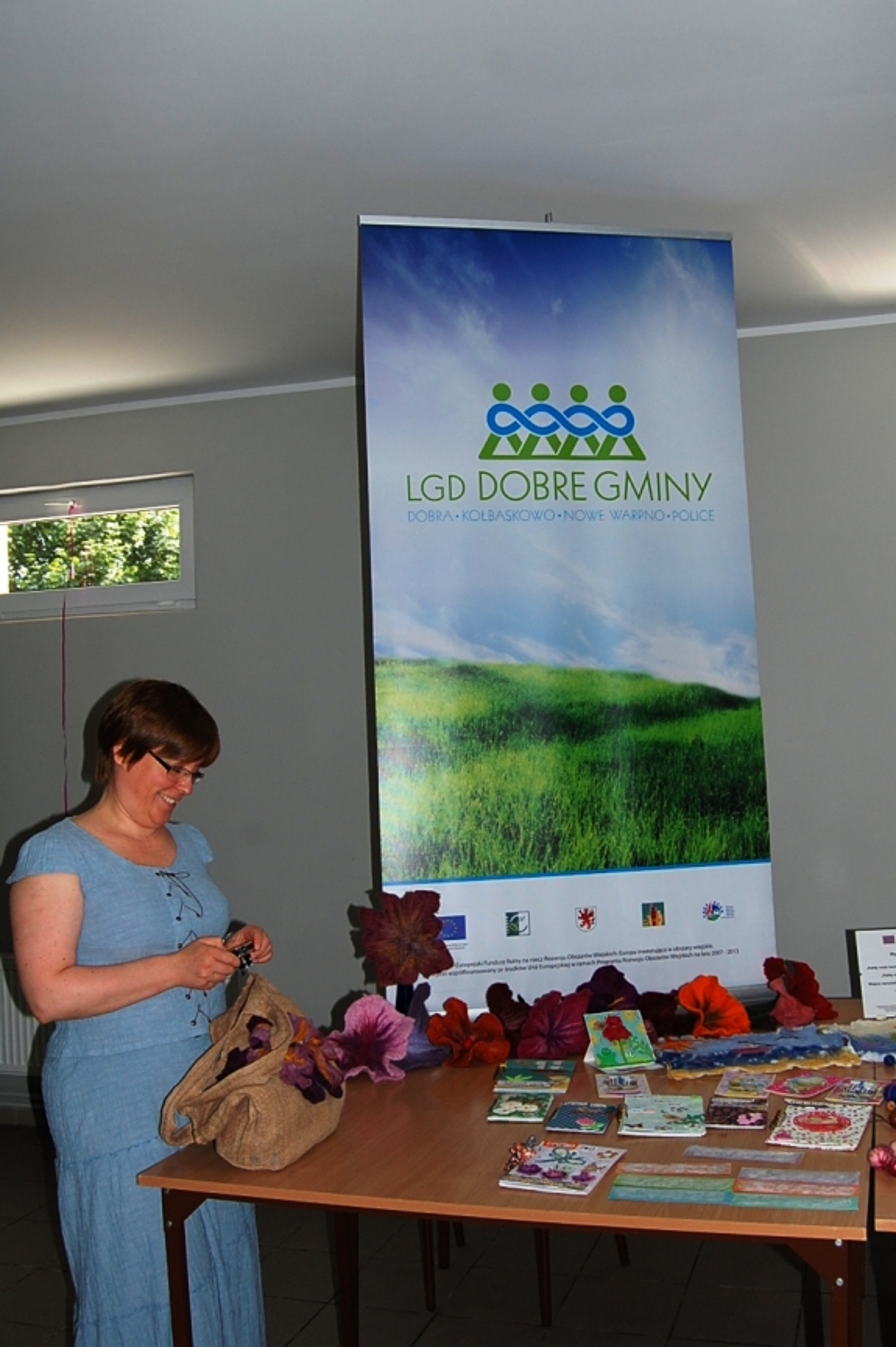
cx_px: 520
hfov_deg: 41.0
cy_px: 667
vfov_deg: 58.7
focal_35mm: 32
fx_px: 1196
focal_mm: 18
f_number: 5.6
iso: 200
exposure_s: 1/125
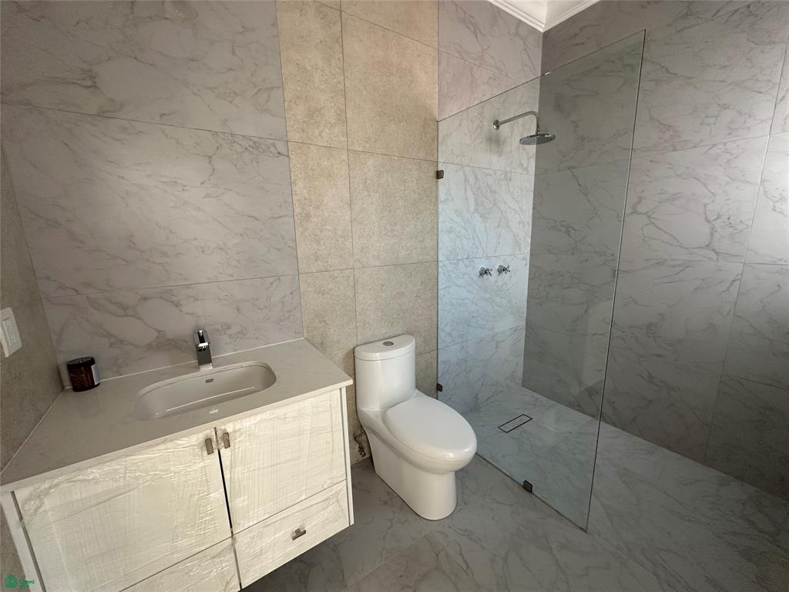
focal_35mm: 14
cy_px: 296
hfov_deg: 102.1
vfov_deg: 85.7
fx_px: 319
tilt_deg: -12.0
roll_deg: +1.5
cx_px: 394
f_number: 2.2
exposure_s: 1/99
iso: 160
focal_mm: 2.22
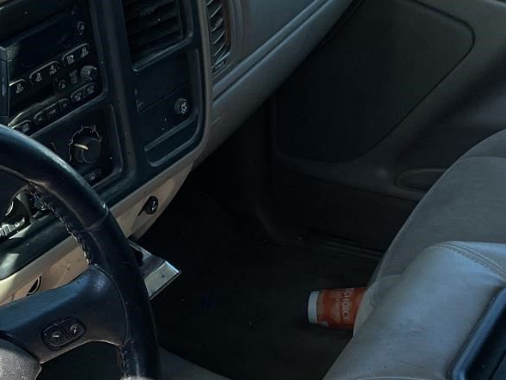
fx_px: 921
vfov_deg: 22.7
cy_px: 343
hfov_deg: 28.4
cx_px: -26
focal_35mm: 63
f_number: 1.8
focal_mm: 3
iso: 16
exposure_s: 1/419
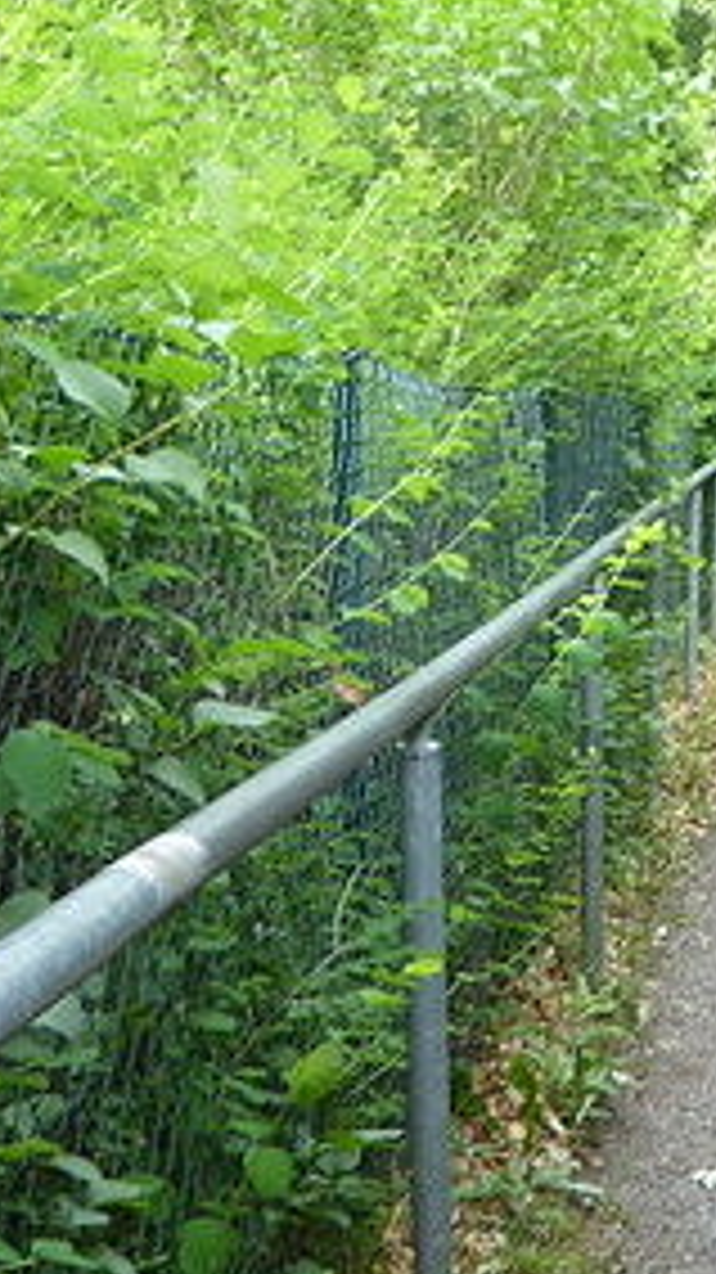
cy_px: 752
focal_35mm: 74
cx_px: 802
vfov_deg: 28.5
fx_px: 2500
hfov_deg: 15.8
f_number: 3.3
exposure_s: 1/80
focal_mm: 4.3
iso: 100
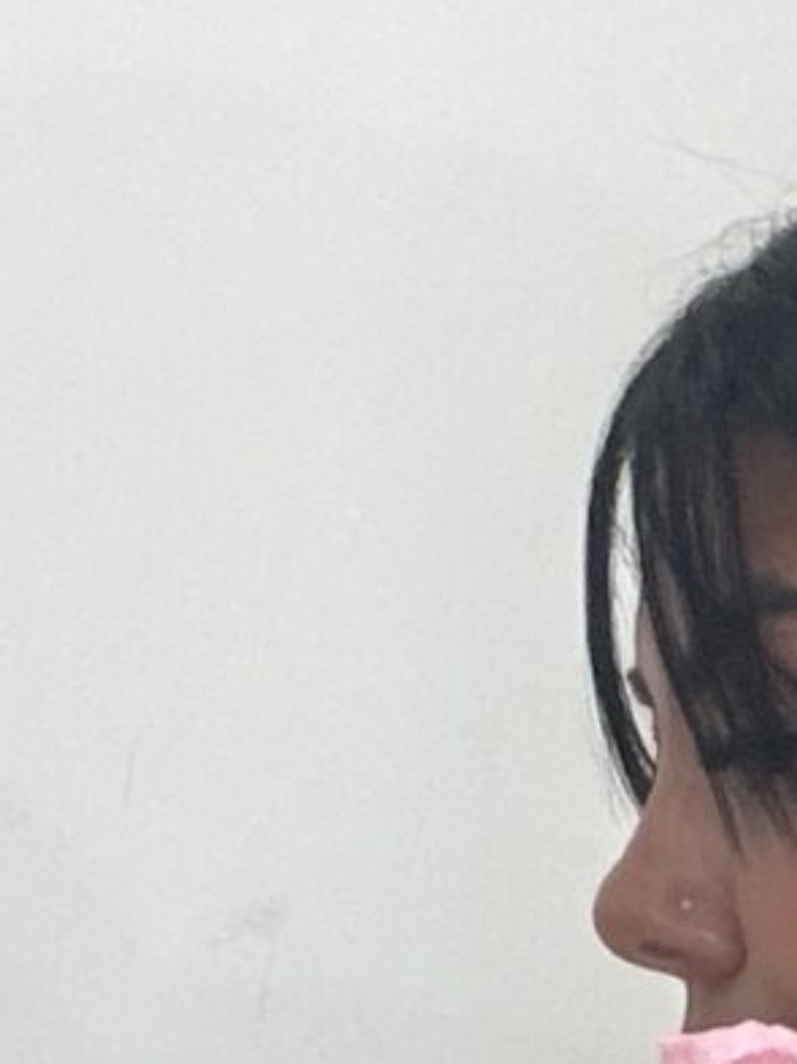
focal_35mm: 195
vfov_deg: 8.8
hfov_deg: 7.5
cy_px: 2911
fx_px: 5993
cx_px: 1048
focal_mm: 2.71
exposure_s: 1/107
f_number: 1.9
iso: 64
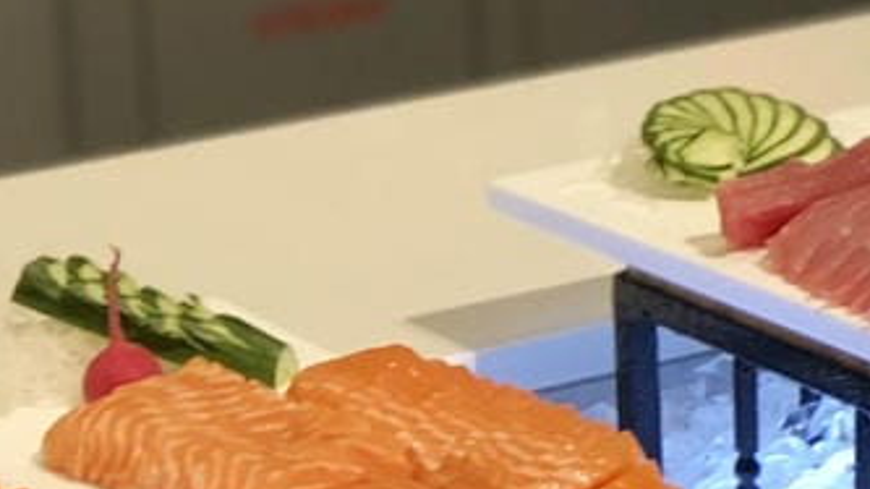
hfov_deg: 9.5
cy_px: 186
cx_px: 1103
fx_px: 5165
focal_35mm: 224
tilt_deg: -16.7
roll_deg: +1.4
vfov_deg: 5.4
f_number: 2.8
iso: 125
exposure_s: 1/30
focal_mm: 6.6
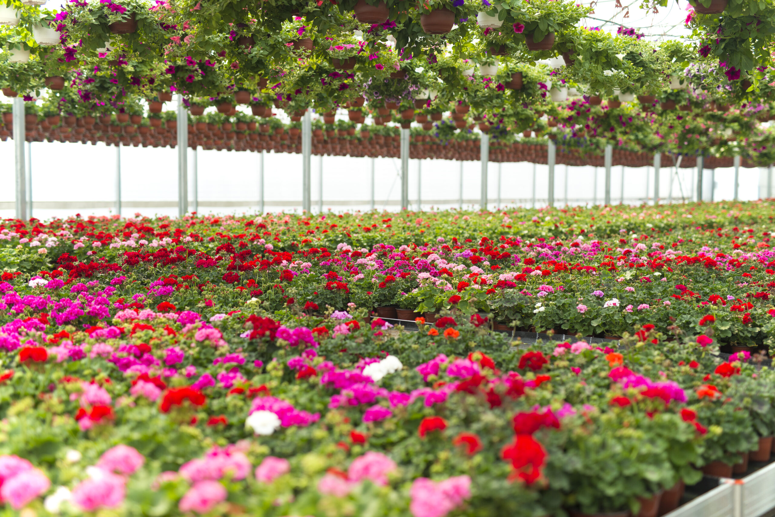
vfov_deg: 27.0
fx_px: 1077
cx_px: 388
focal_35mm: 50
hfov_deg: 39.6
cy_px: 258
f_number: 2.2
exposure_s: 1/3200
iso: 400
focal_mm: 50
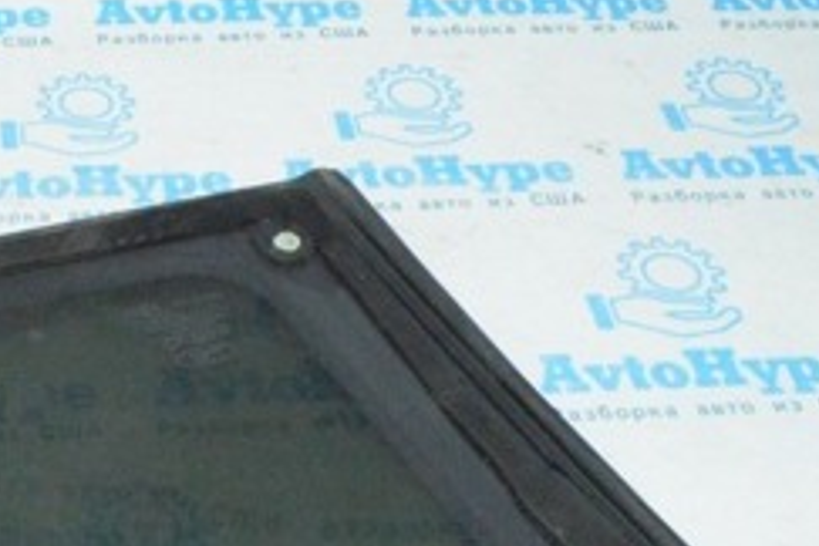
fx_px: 1615
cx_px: -27
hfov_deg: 26.7
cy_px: 511
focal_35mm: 71
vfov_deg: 18.8
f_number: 22
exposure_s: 1/80
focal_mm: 18
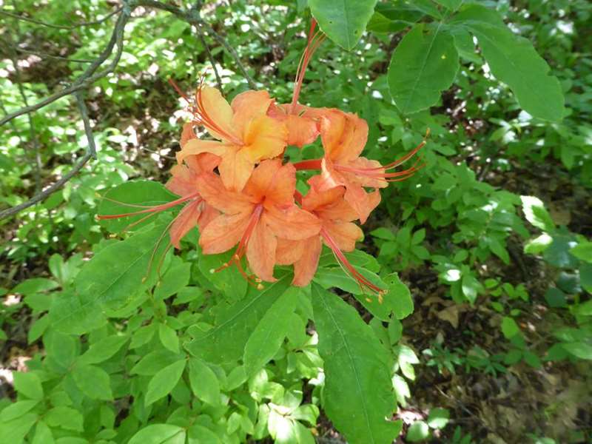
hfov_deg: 71.6
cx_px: 296
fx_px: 410
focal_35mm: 24
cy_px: 222
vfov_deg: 56.8
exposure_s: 1/60
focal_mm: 4.3
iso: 320
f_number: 3.3
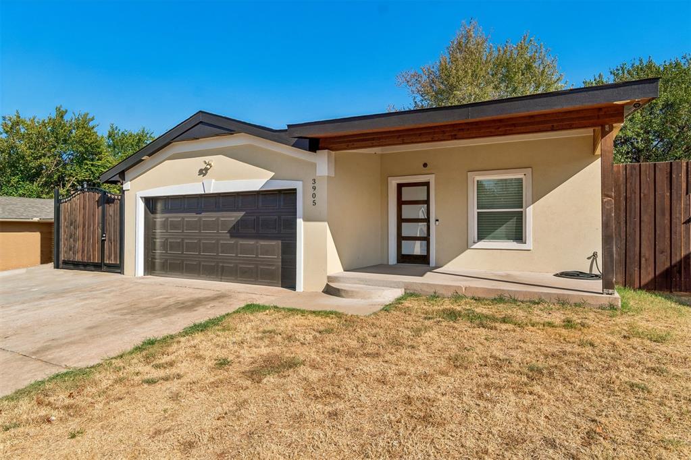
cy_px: 230
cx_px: 346
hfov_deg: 81.2
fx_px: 403
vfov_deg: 59.5
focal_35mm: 21
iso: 100
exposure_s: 1/320
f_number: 9
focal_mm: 14
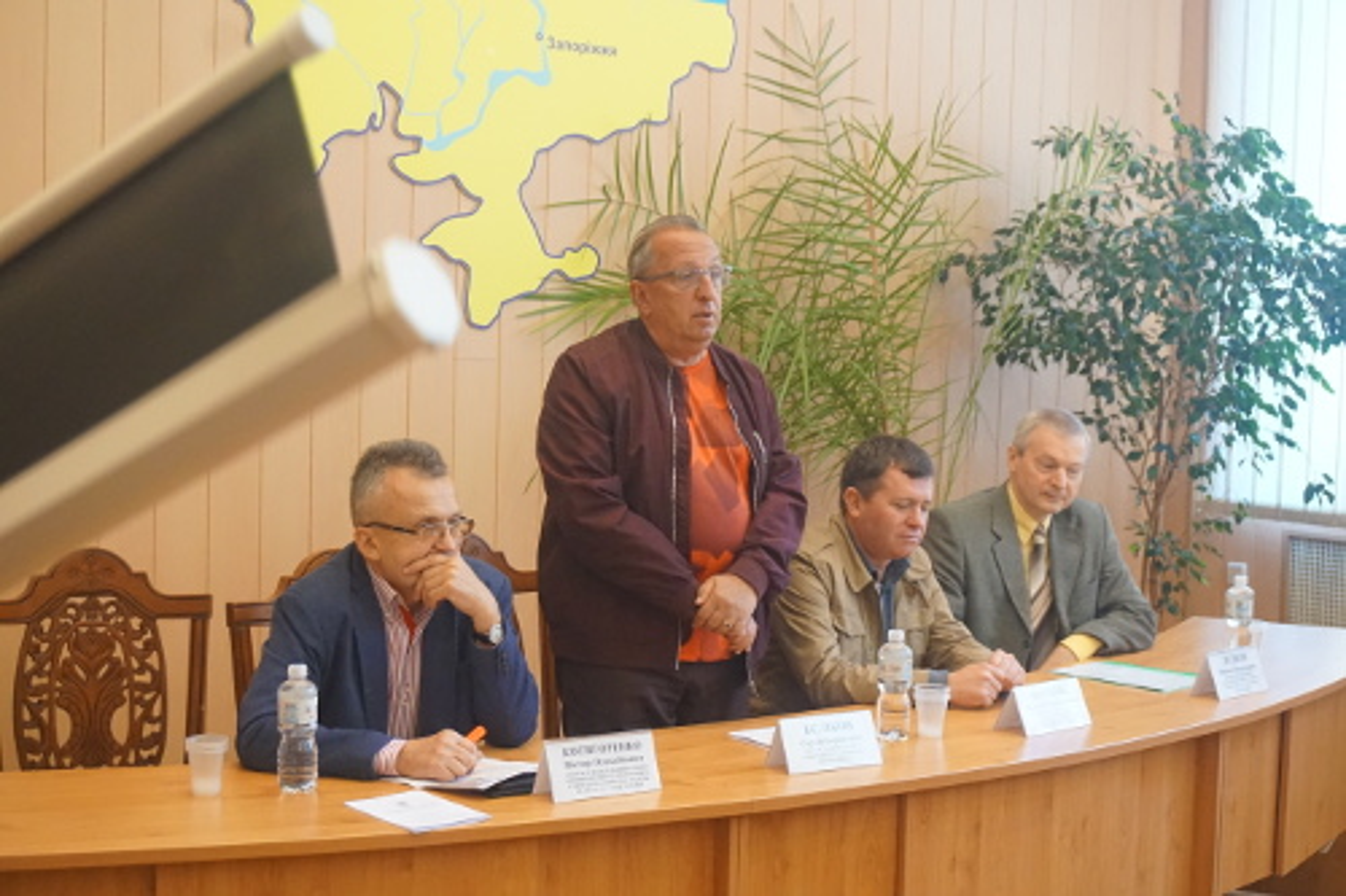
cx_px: 673
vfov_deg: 25.0
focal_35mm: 54
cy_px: 448
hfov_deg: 36.9
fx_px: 2018
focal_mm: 36
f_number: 5.6
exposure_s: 1/80
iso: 3200
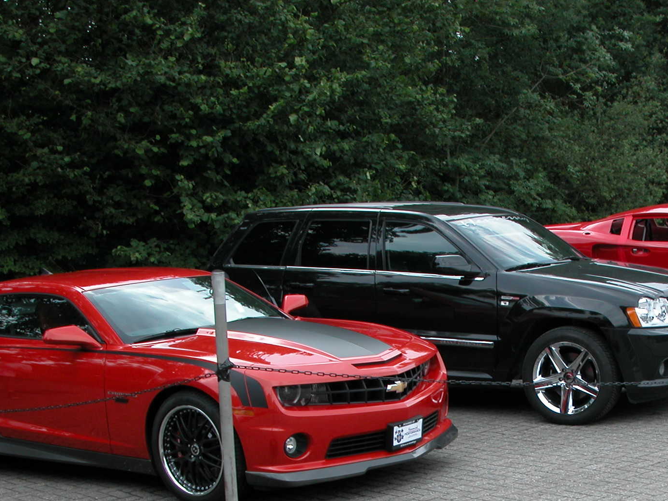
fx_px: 1255
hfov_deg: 29.2
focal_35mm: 65
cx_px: 526
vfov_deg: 22.0
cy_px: 455
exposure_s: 1/169
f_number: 5
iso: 100
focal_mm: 8.9
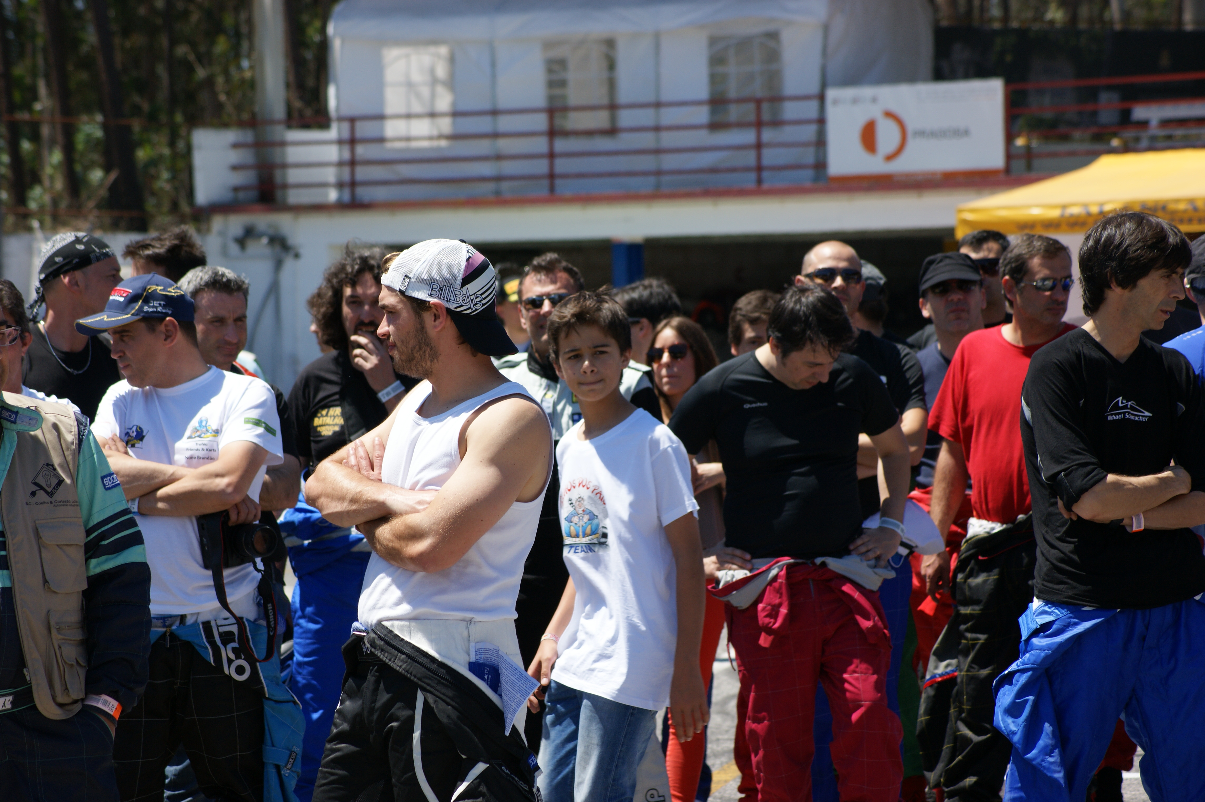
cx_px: 602
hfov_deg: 13.0
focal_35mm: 158
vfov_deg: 8.7
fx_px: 5269
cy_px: 401
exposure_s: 1/400
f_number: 6.3
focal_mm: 105
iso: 100
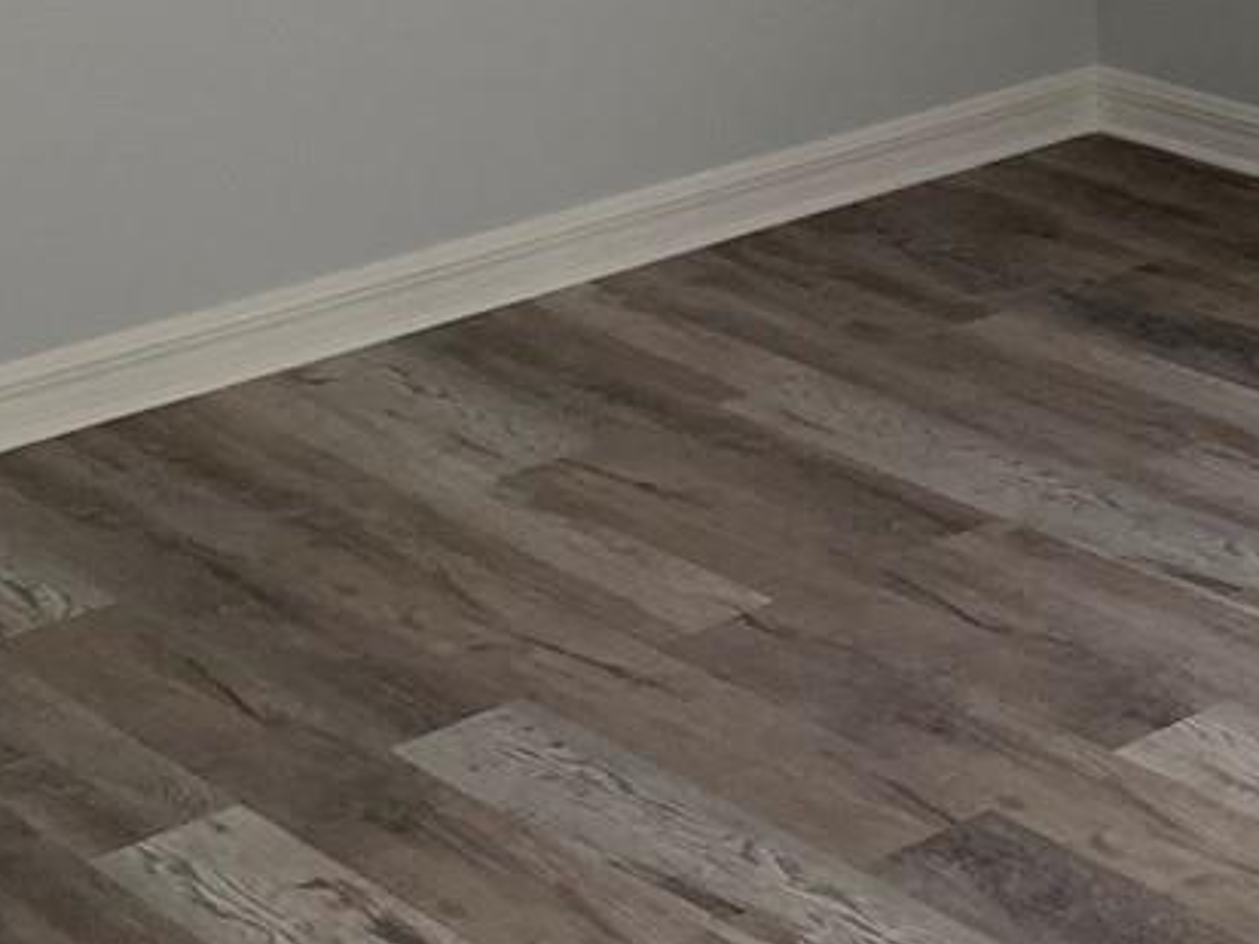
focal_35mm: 101
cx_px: 1146
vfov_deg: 13.5
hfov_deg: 19.1
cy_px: -593
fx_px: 3673
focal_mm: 4.25
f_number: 1.8
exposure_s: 1/121
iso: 32
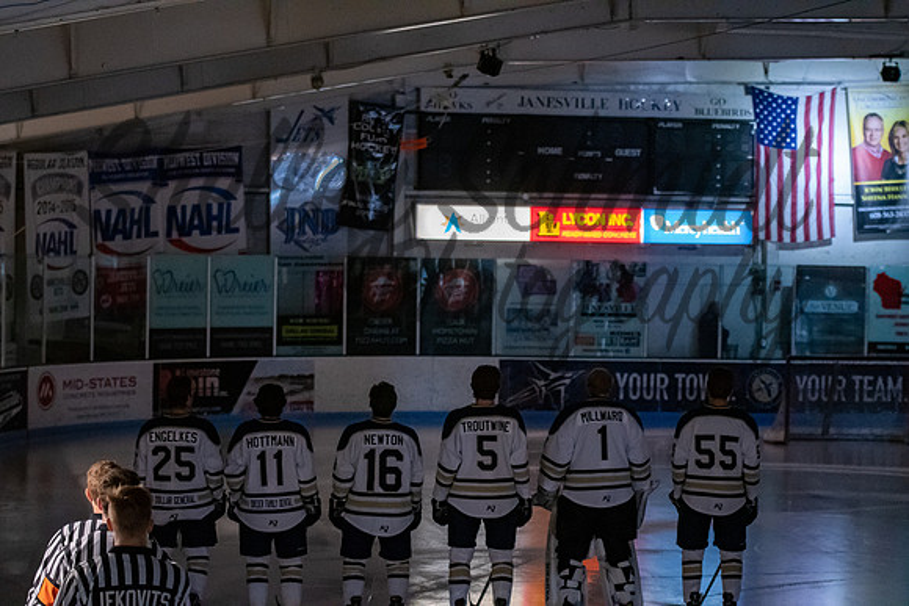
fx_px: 2652
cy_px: 303
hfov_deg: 19.5
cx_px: 454
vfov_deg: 13.0
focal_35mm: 105
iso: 6400
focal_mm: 70
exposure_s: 1/125
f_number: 2.8
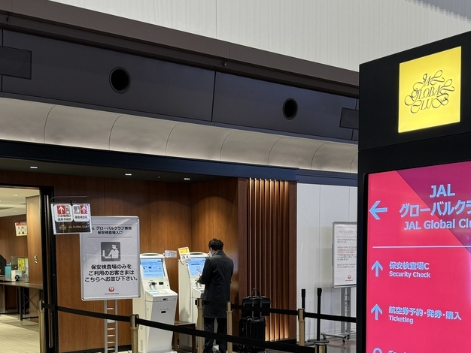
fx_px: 626
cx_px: 214
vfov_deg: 30.6
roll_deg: +0.7
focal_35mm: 46
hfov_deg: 41.2
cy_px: 293
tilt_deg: -4.1
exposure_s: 1/50
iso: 160
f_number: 1.78
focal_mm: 6.86
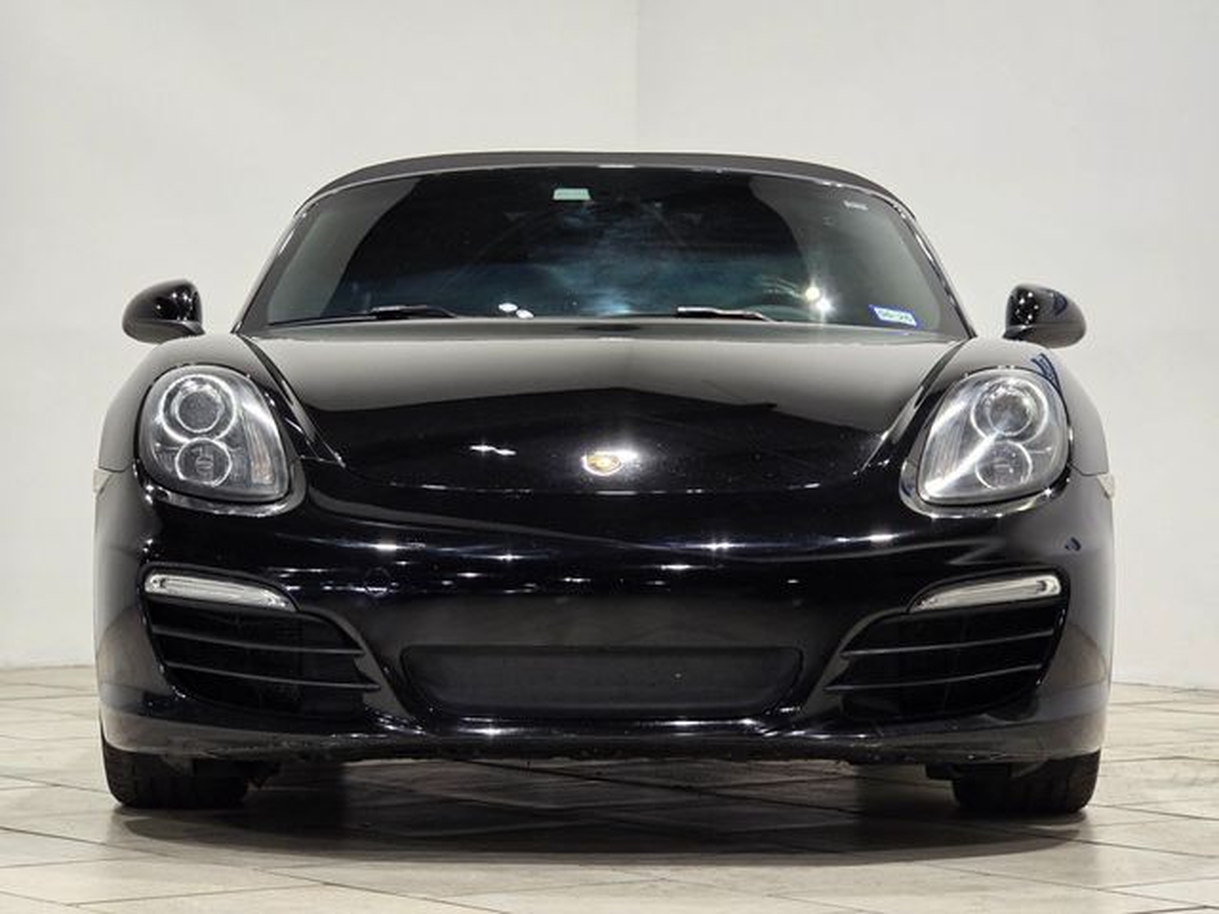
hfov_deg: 17.1
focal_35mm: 115
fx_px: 4050
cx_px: 610
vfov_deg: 12.9
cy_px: 457
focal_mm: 18.6
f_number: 3.4
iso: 320
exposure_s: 1/120
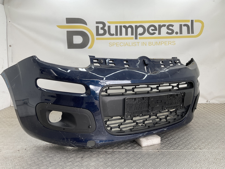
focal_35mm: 29
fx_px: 188
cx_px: 112
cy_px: 84
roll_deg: -0.1
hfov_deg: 61.7
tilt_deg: -7.5
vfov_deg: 48.2
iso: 16
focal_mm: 3
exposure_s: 1/100
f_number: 1.8
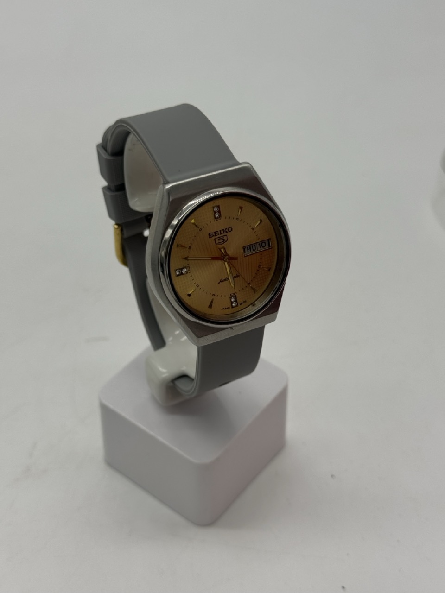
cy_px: 296
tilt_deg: -43.1
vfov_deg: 39.7
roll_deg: -0.8
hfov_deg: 30.3
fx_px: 823
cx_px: 222
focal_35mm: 48
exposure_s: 1/765
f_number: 1.78
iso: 64
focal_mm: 6.76
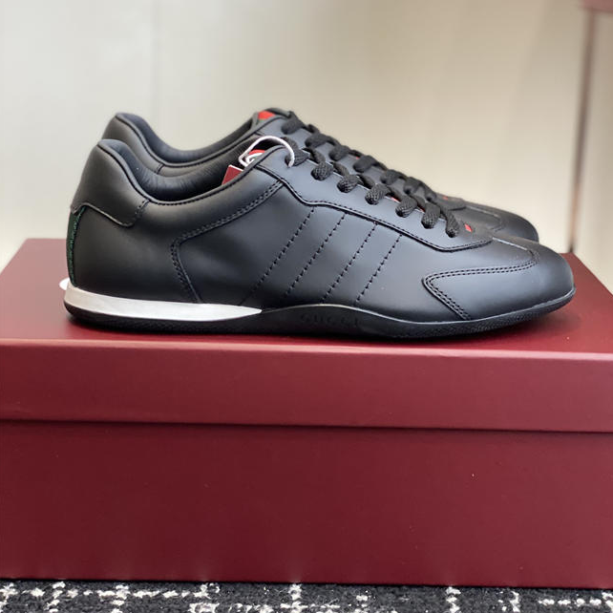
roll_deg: -3.3
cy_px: 215
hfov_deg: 27.7
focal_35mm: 62
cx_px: 307
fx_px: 1242
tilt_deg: -12.2
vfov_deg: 27.6
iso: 125
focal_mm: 6
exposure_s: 1/122
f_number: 2
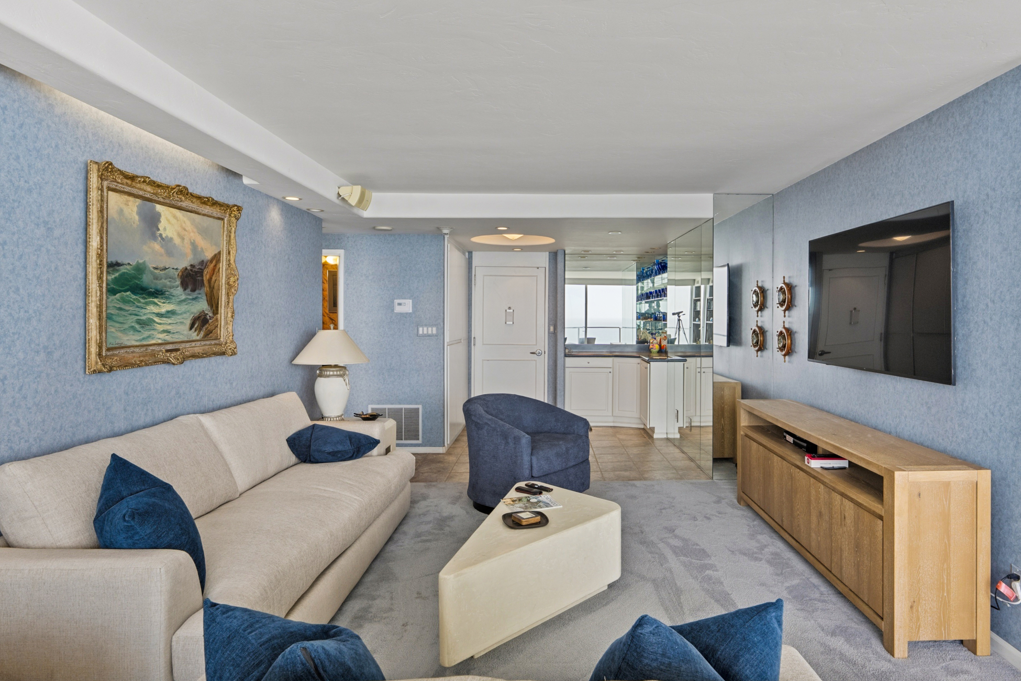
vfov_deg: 59.4
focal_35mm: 21
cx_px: 559
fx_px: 596
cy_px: 309
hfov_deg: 81.0
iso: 640
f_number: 9
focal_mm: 16
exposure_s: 1/30
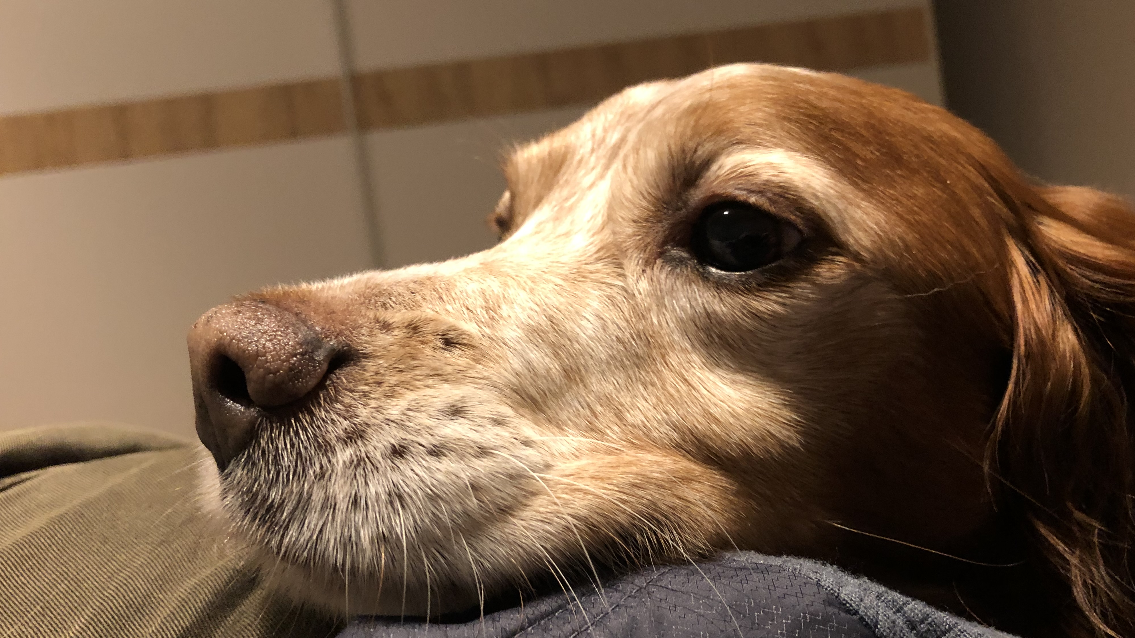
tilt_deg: -3.1
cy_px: 322
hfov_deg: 62.6
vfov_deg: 37.8
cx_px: 575
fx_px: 933
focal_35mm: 31
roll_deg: +8.5
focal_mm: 3.99
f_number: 1.8
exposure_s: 1/9
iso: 100
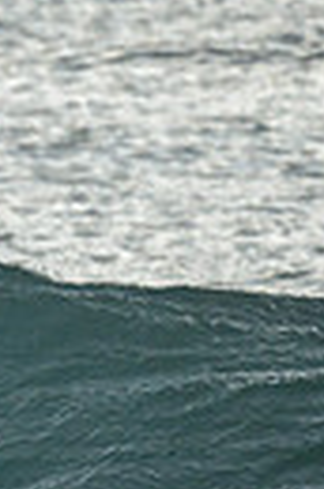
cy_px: 371
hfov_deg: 0.4
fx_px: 48572
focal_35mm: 3579
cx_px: -622
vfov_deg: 0.6
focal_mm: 800
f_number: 6.3
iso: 800
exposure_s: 1/2500
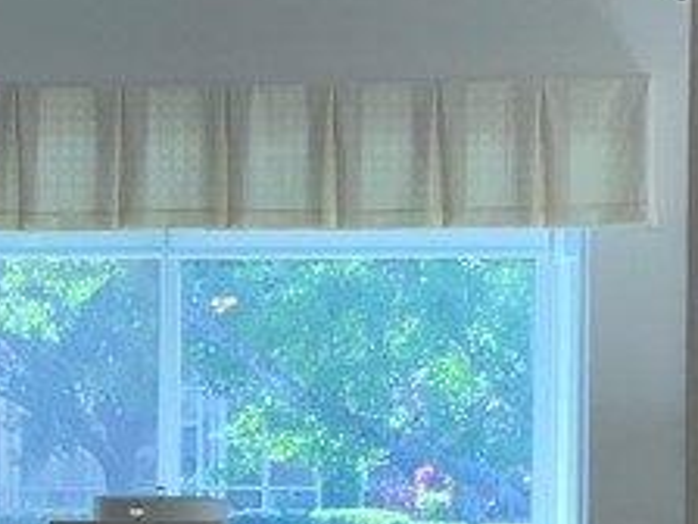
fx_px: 4174
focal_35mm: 207
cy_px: 749
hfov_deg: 9.5
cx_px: -97
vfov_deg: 7.1
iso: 40
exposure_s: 1/60
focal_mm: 3
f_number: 1.8
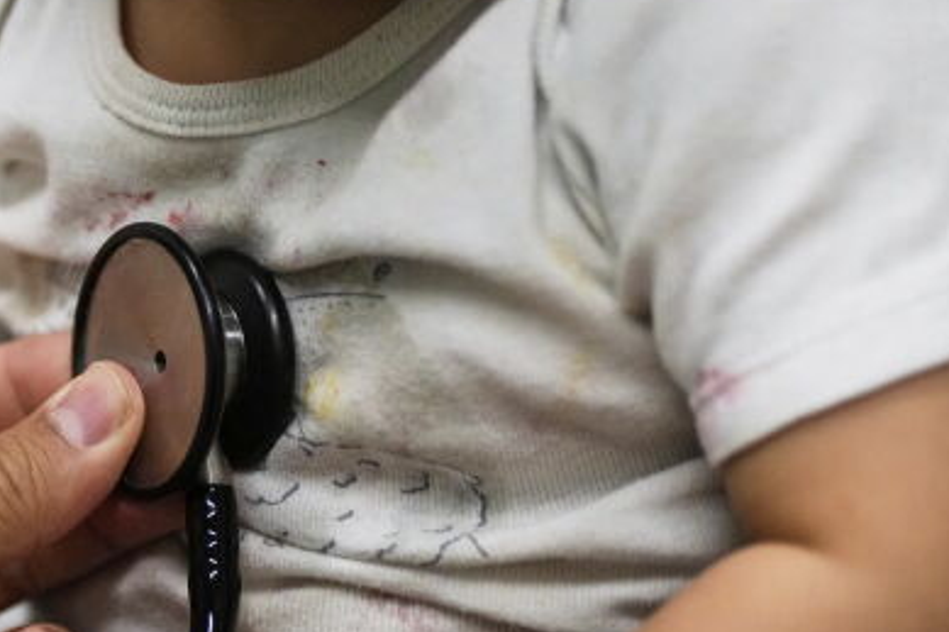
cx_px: 137
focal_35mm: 212
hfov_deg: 9.7
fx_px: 5586
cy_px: 451
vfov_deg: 6.5
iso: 4000
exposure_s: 1/1250
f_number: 2.8
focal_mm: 104
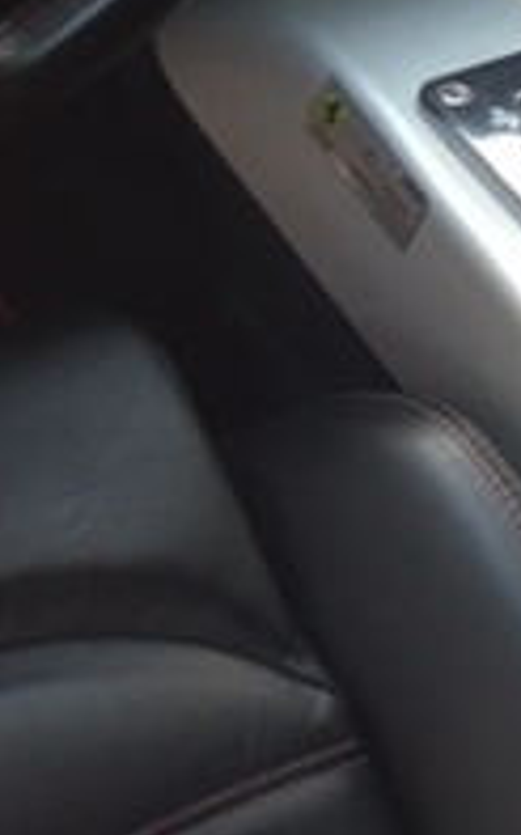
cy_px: -13
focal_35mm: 100
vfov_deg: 20.1
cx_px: 199
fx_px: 2273
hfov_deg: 13.1
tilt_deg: -38.0
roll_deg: -12.5
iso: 40
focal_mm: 4.15
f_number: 2.2
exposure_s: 1/30
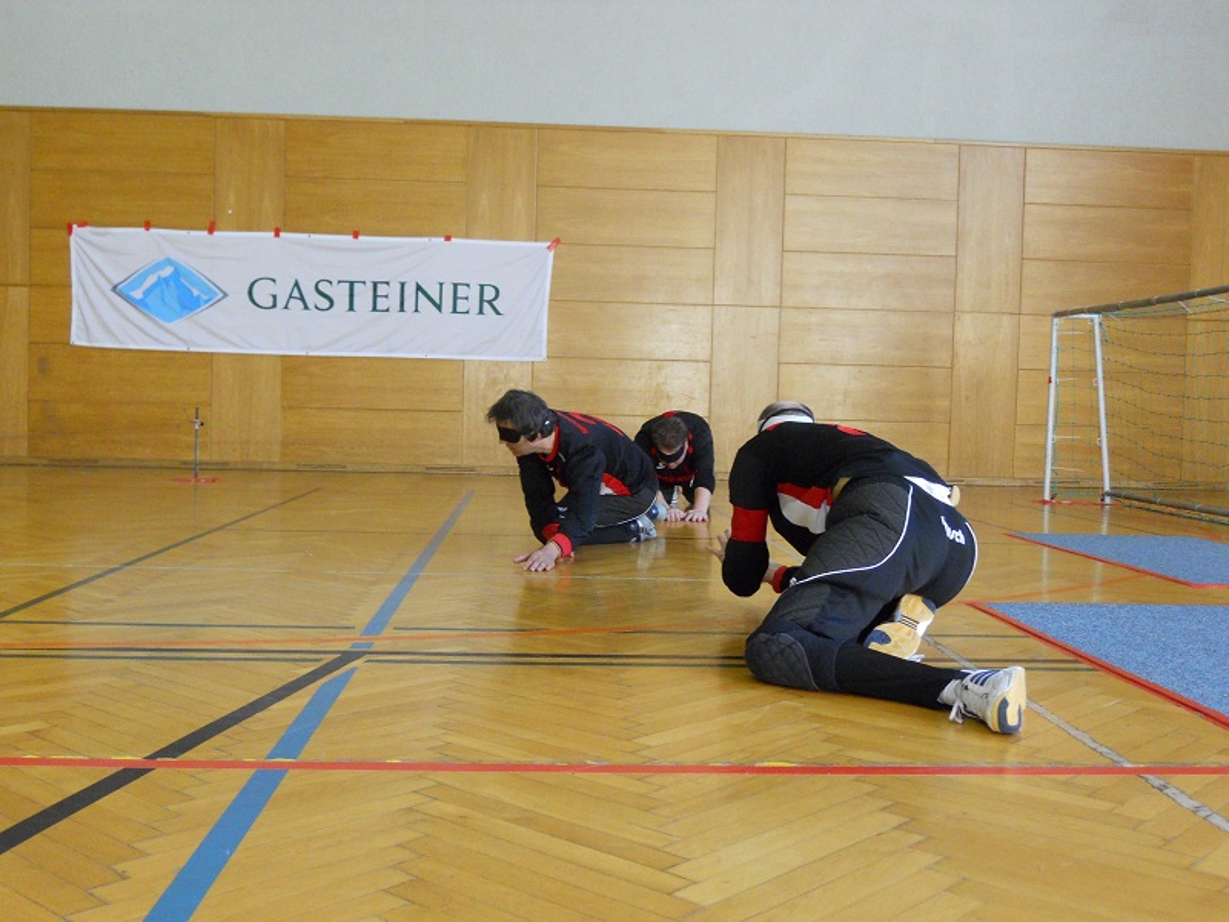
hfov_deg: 51.4
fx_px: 1278
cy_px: 461
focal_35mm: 36
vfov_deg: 39.7
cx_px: 614
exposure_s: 1/125
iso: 640
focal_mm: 6.4
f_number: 3
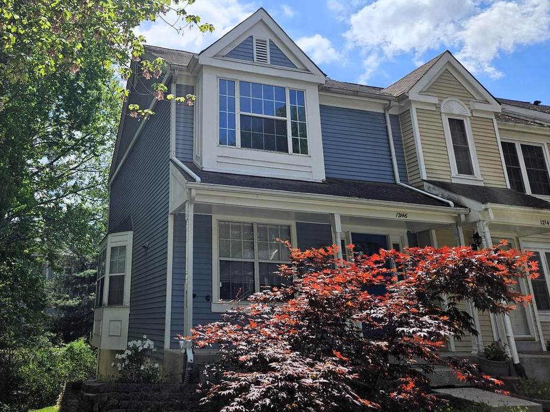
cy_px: 140
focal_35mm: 31
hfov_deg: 57.4
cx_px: 196
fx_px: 492
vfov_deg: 44.8
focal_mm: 5.4
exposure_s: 1/2497
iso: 25
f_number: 1.8
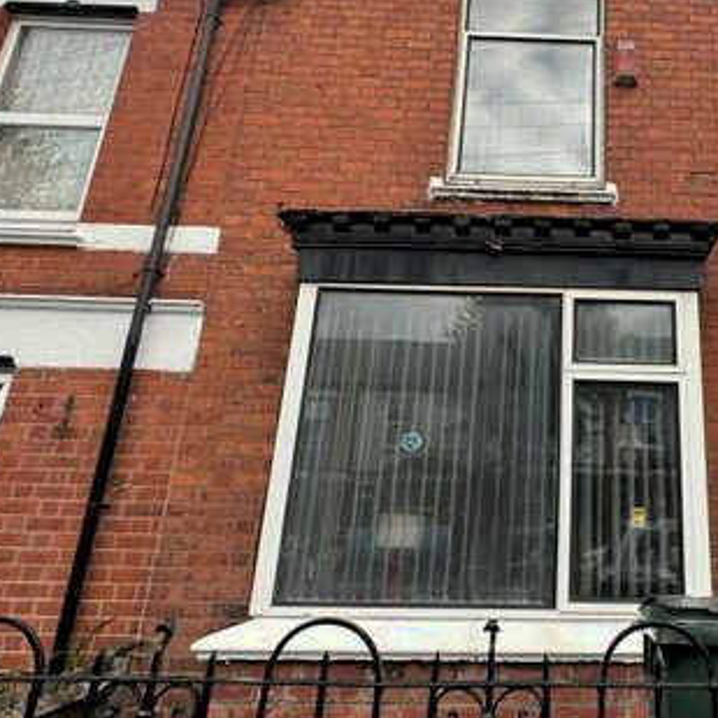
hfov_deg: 53.5
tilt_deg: +17.1
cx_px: 574
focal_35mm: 28
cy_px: 326
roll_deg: -1.2
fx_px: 657
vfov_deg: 57.2
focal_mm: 2.22
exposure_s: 1/371
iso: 40
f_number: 2.2
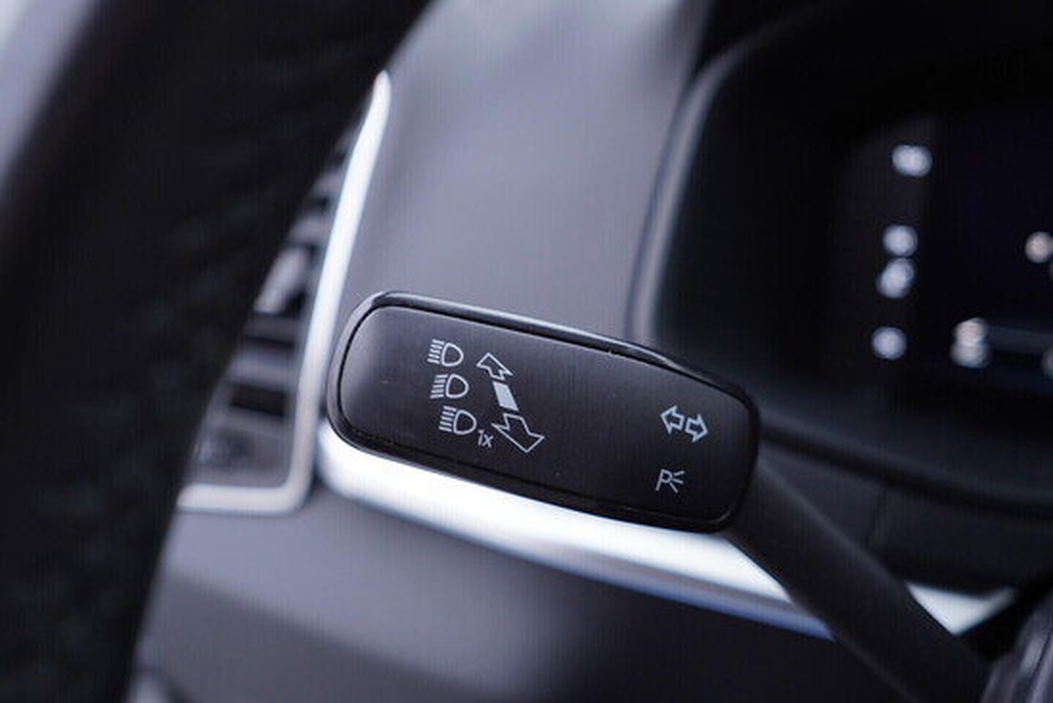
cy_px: 352
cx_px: 526
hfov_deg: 53.1
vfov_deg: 36.9
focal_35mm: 36
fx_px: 1053
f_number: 2.8
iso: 125
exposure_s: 1/40
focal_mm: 24
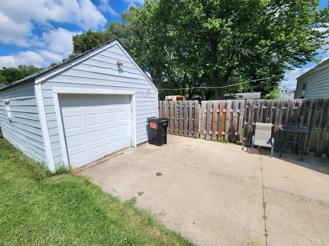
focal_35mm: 13
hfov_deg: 106.2
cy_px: 123
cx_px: 164
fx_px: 124
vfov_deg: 89.9
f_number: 2.2
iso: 50
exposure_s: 1/2843
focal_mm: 2.2
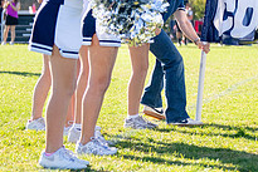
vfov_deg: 5.9
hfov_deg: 8.6
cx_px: 416
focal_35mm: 233
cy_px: -34
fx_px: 1671
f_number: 2.8
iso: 320
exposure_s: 1/2500
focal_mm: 70
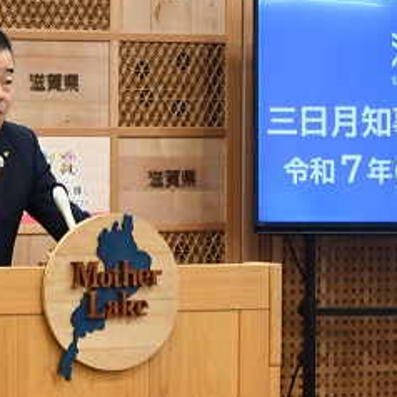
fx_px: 1207
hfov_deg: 18.7
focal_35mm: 93
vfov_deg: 18.6
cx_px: 234
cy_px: 124
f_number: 4.2
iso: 1250
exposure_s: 1/125
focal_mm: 35
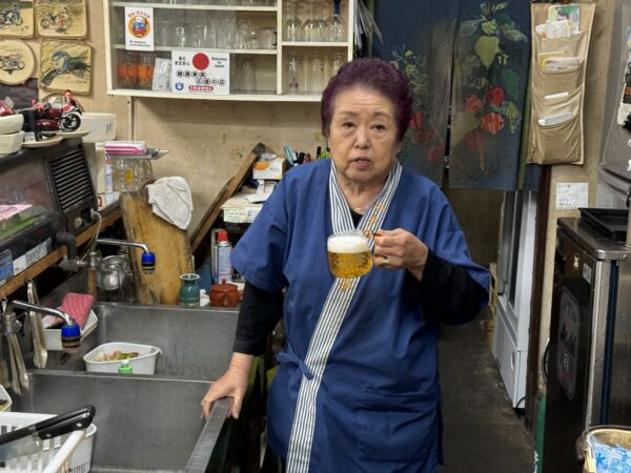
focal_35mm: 48
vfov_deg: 30.3
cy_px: 236
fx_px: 875
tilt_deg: -11.8
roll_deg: -0.7
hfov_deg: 39.7
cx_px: 316
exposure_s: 1/33
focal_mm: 6.86
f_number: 1.78
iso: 200
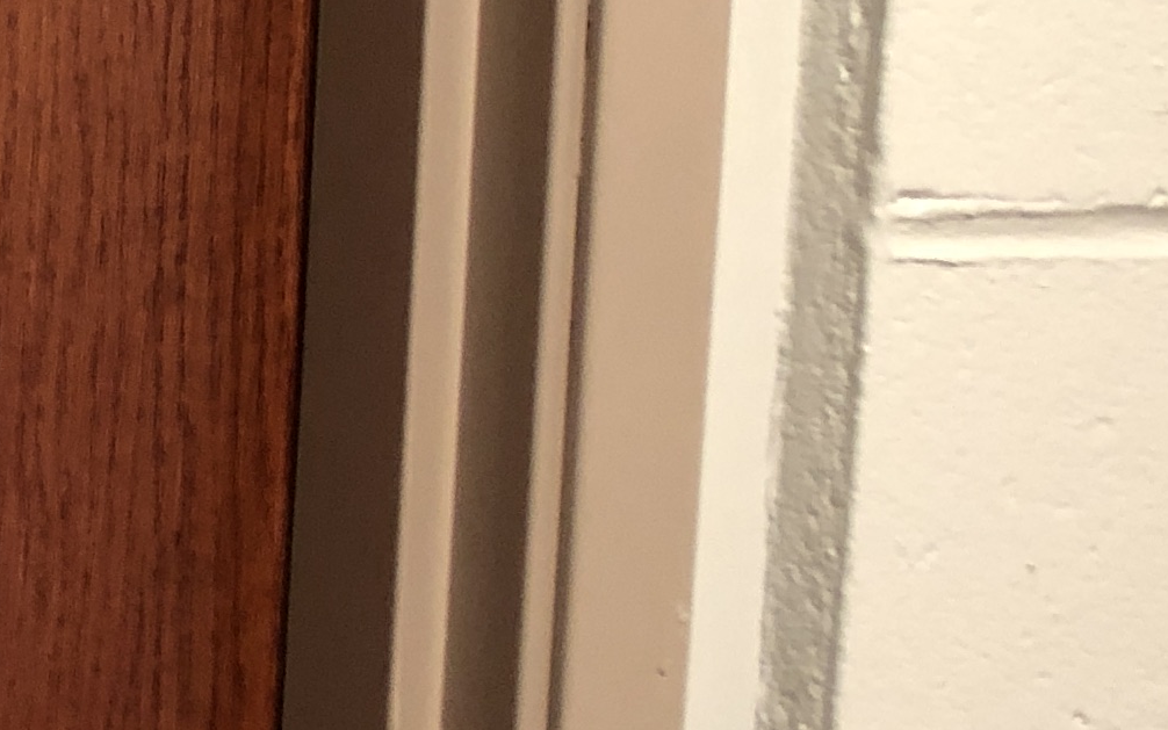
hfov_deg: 15.3
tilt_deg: -5.9
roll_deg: -1.9
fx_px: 3788
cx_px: -879
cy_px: -67
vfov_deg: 10.9
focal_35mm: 119
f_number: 1.8
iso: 100
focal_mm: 3.99
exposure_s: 1/15
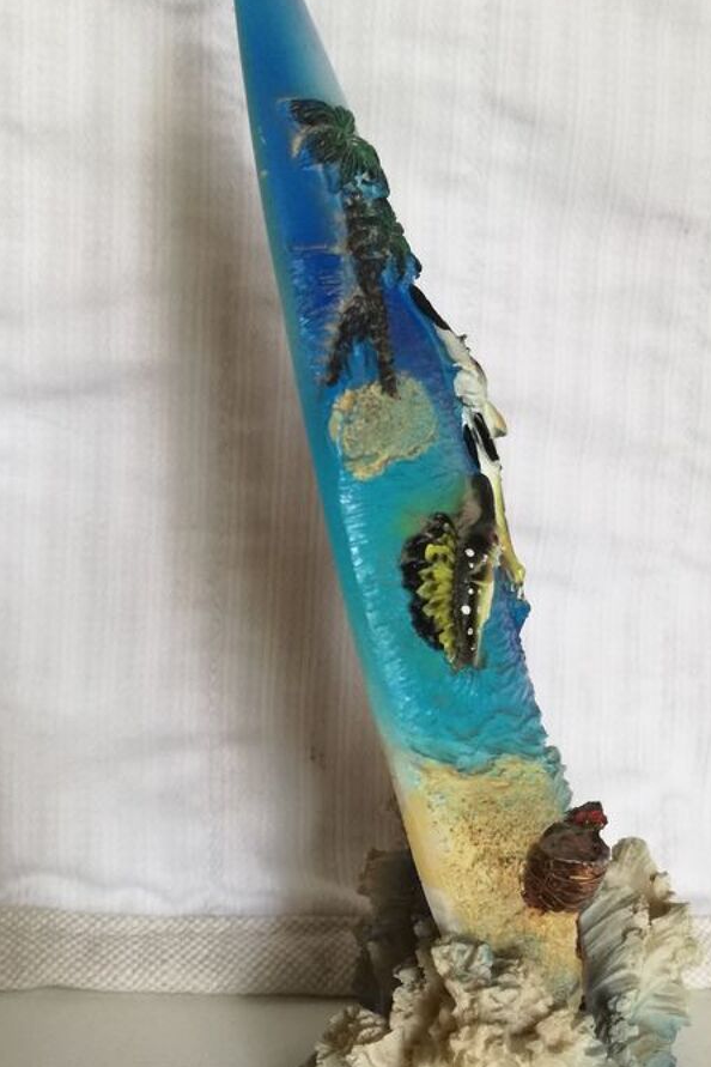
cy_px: 536
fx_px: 1244
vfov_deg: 46.4
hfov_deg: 31.7
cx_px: 463
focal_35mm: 42
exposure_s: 1/33.3
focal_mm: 3.79
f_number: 2
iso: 125
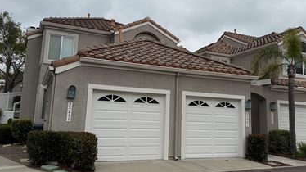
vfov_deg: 33.6
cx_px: 168
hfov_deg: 56.5
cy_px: 71
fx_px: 284
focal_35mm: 35
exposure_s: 1/6711
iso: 80
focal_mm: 6.76
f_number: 1.78
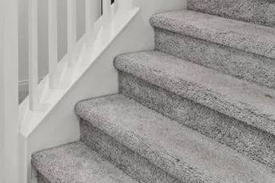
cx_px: -51
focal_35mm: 53
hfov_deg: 31.6
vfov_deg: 22.1
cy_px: -74
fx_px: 405
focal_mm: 17
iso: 400
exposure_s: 1/10
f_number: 8
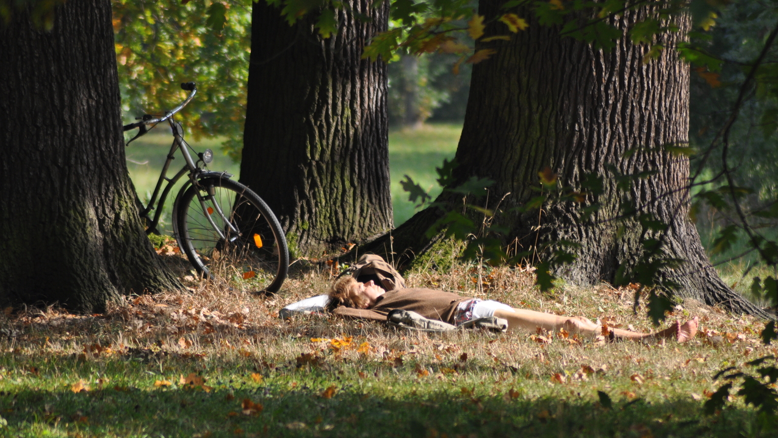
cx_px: 390
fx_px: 9097
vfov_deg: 2.8
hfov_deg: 4.9
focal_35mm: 441
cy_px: 241
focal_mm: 280
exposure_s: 1/640
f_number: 5.3
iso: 400
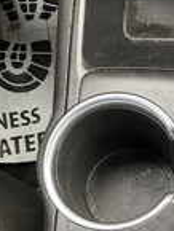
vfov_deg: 24.0
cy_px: 190
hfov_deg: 16.7
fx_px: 535
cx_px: 263
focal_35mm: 80
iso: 64
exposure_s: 1/122
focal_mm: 3
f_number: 1.8
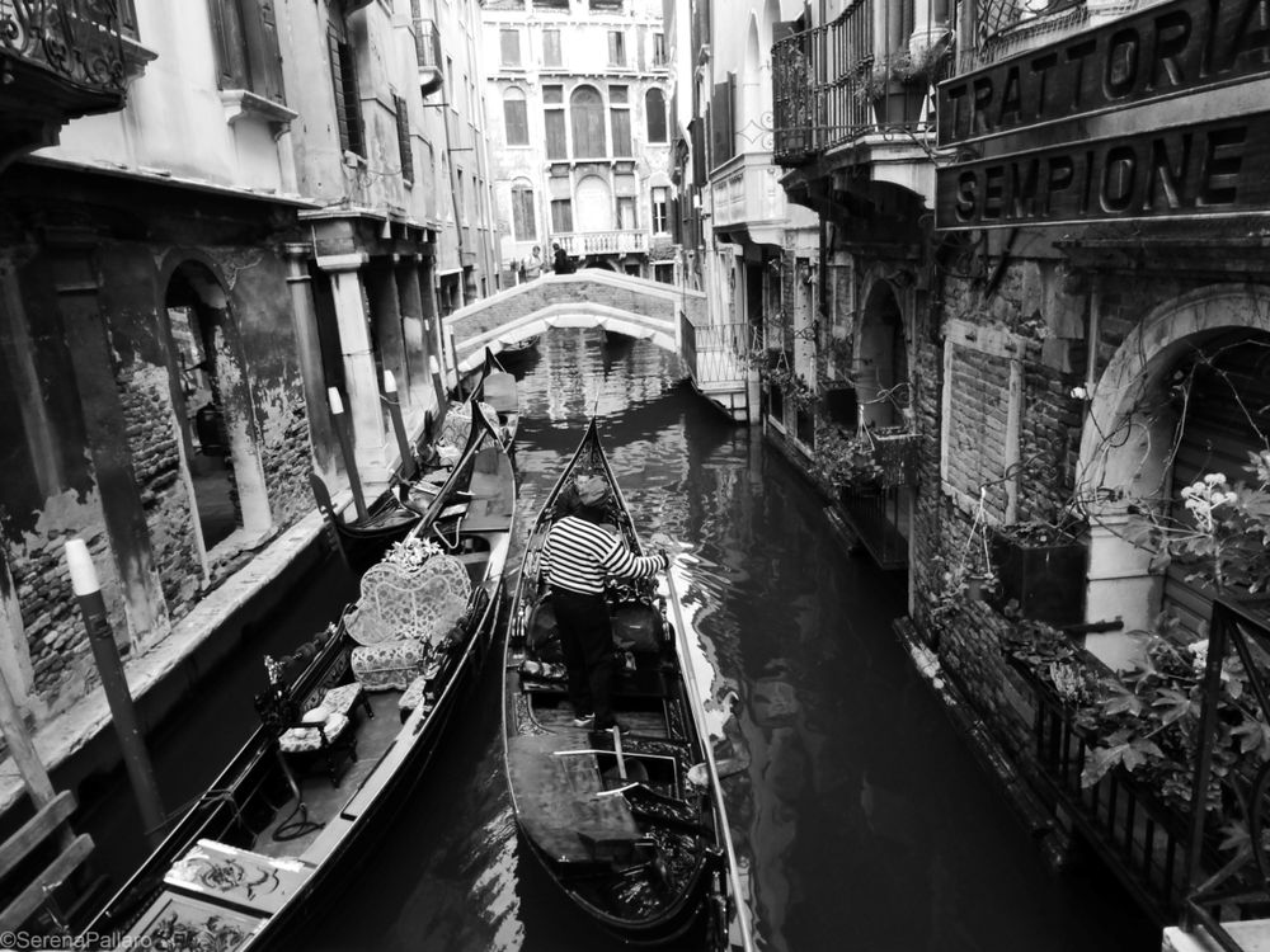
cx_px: 635
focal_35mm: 24
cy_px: 476
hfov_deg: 71.6
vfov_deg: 56.8
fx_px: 881
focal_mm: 4.3
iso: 200
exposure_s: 1/60
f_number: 3.3
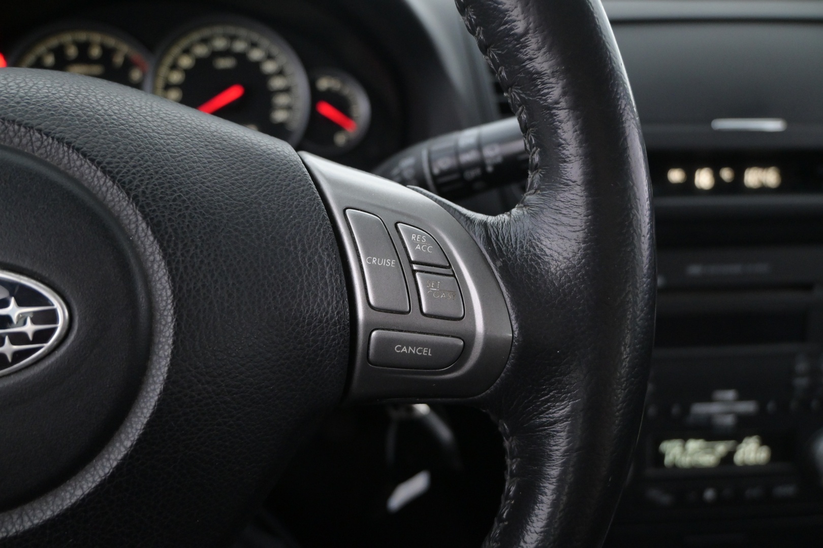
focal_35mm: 29
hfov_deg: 63.2
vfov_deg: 44.6
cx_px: 412
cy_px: 274
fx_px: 669
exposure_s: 1/40
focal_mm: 19.5
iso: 2500
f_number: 3.8
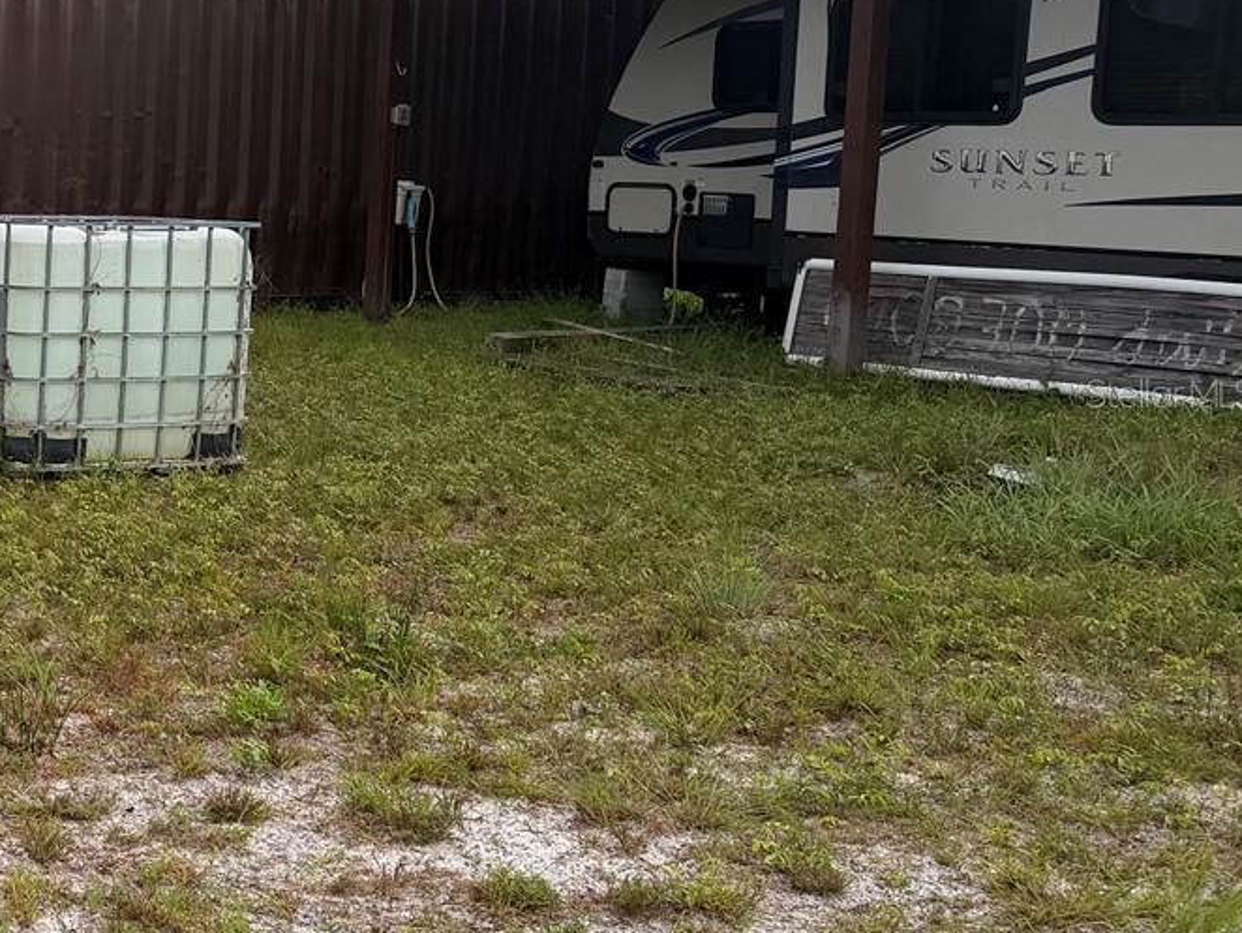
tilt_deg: -8.7
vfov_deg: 25.2
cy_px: 392
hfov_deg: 28.9
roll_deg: +1.6
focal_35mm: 58
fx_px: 2082
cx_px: -238
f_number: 1.78
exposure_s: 1/1139
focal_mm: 6.76
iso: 80
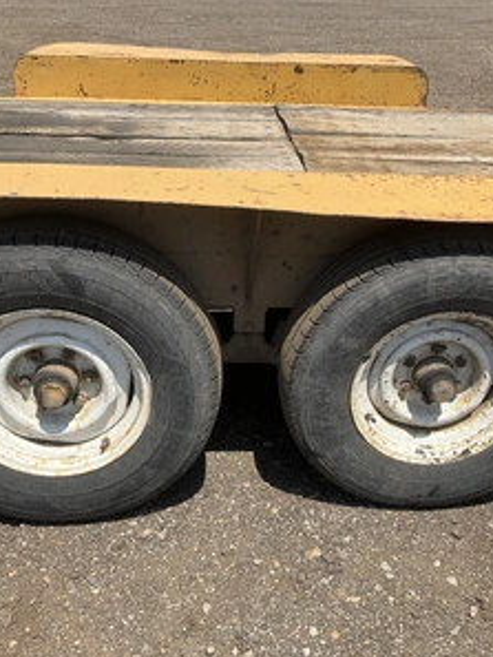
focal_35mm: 39
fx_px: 740
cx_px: 283
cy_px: 330
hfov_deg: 36.8
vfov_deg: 47.8
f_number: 1.8
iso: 25
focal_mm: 3
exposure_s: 1/1730
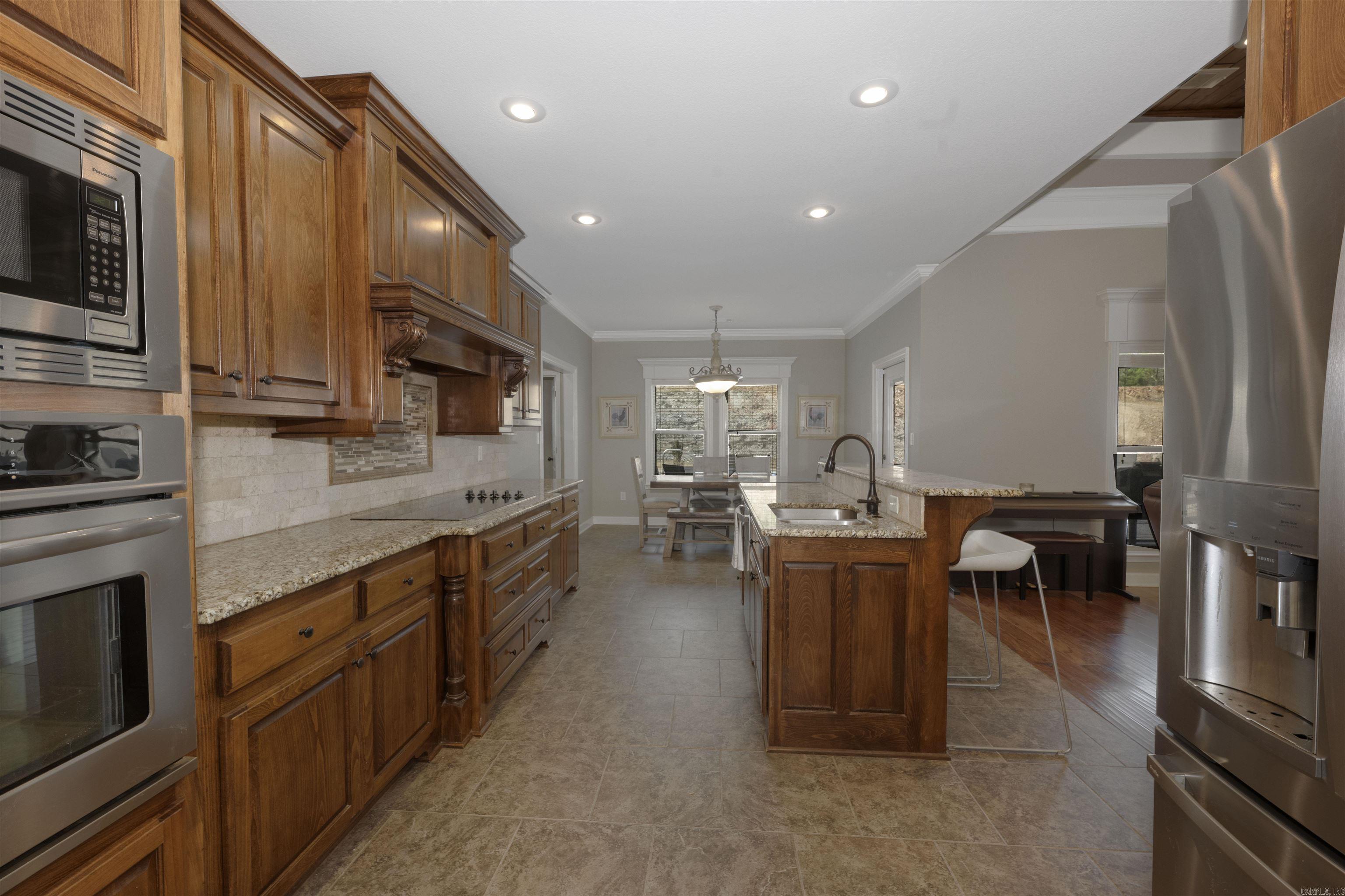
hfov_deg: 104.3
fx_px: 523
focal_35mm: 14
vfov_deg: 81.2
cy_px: 448
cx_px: 672
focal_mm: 14
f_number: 9
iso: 1000
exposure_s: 1/160
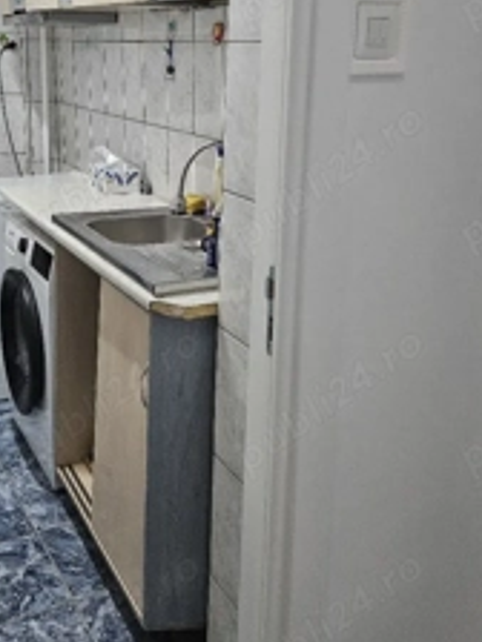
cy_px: 212
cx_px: 164
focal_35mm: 41
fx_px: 761
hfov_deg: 34.8
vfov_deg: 45.1
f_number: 1.8
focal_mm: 5.4
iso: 500
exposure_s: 1/101
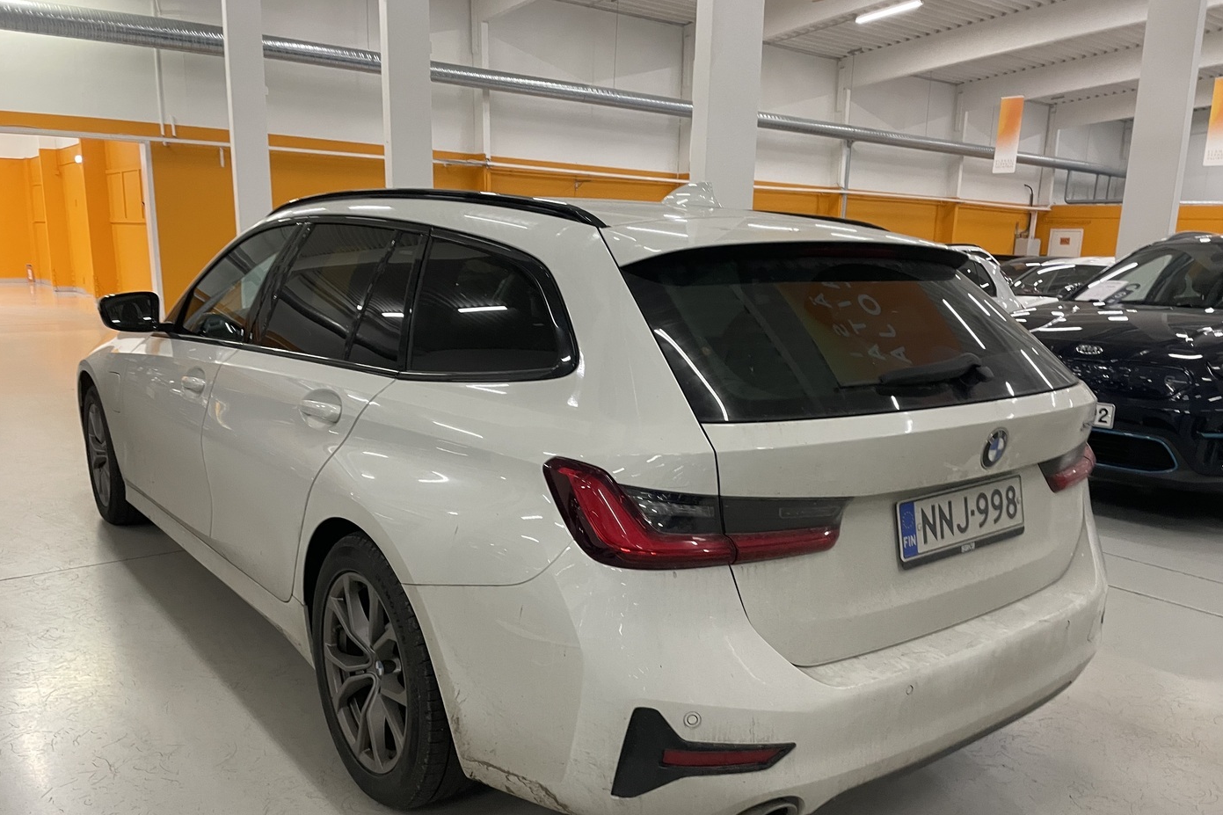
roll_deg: -1.5
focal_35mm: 28
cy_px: 474
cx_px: 628
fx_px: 951
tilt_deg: -12.9
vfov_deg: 46.2
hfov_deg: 65.5
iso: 250
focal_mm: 4.2
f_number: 1.6
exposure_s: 1/50
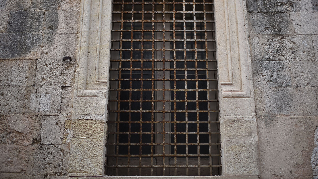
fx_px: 312
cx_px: 159
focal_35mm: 37
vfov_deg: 32.0
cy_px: 86
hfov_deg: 54.0
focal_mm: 35
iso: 125
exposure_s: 1/1500
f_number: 1.4
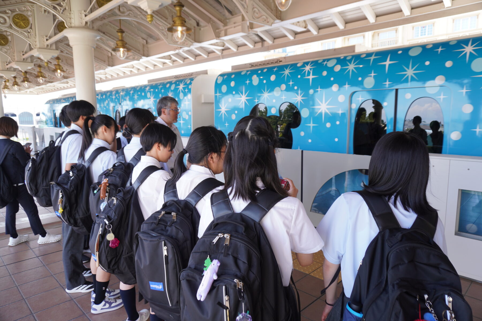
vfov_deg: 53.1
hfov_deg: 73.7
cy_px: 160
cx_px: 241
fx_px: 321
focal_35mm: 24
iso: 100
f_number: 4.5
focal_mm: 16
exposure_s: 1/80
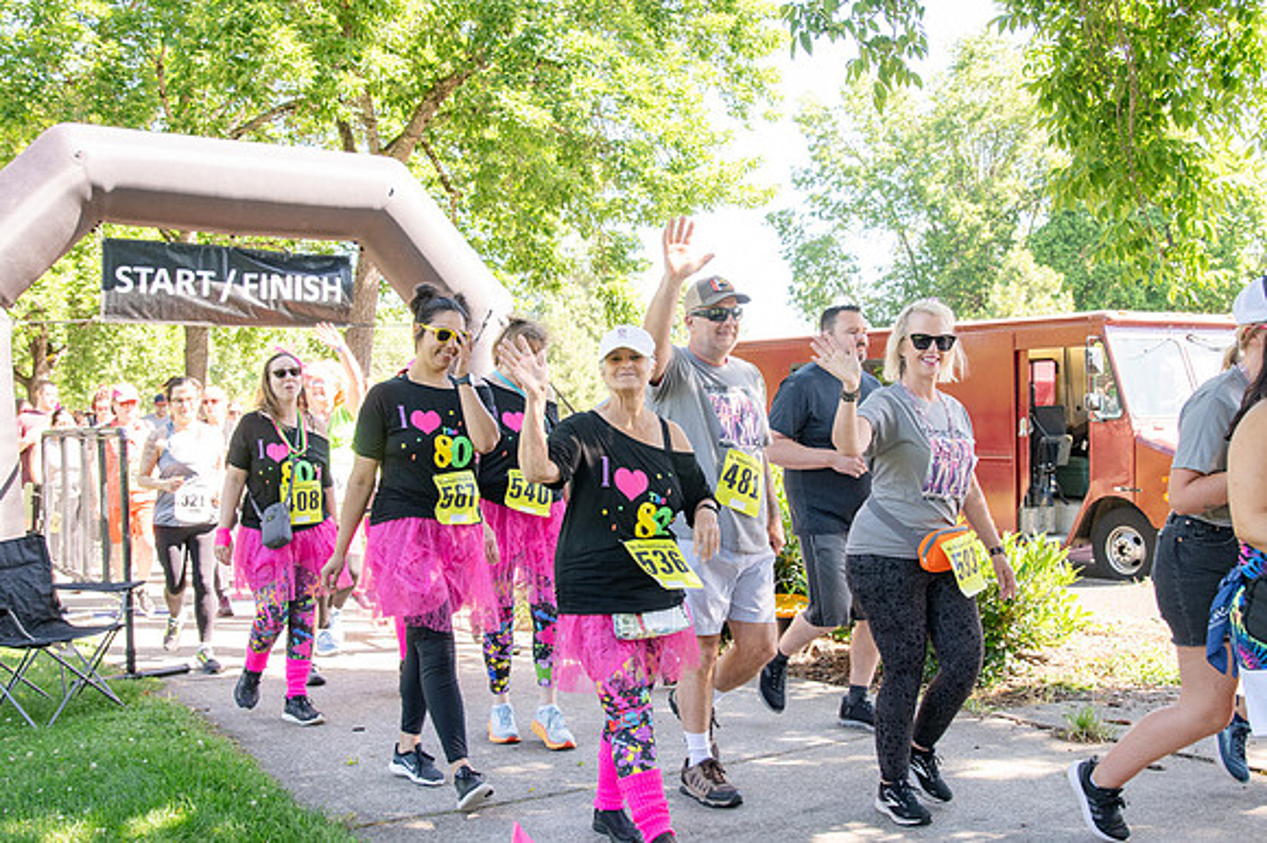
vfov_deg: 36.8
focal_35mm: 36
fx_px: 1266
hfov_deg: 53.2
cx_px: 634
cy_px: 422
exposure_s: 1/400
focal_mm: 24
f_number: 3.5
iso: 500
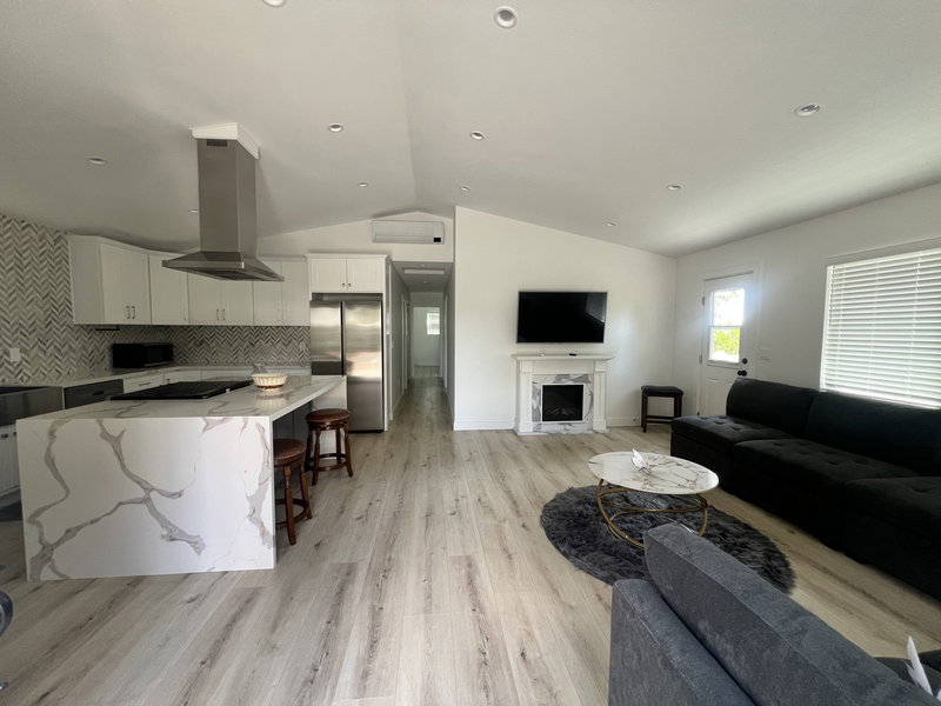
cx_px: 470
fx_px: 353
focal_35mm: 13
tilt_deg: -4.3
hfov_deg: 106.2
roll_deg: -0.2
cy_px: 353
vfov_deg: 89.9
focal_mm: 1.57
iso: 125
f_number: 1.8
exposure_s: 1/99
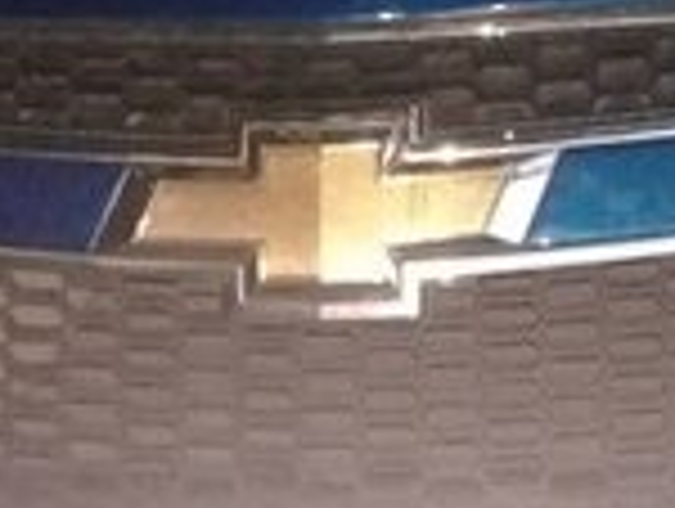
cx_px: 310
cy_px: -447
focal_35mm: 136
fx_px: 2656
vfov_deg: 10.2
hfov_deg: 14.5
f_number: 2.2
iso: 640
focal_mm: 3.3
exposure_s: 1/25
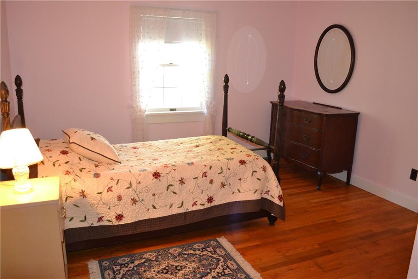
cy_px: 140
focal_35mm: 30
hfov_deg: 61.9
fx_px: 348
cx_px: 209
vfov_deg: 43.6
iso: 1250
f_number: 3.8
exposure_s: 1/60
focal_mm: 20
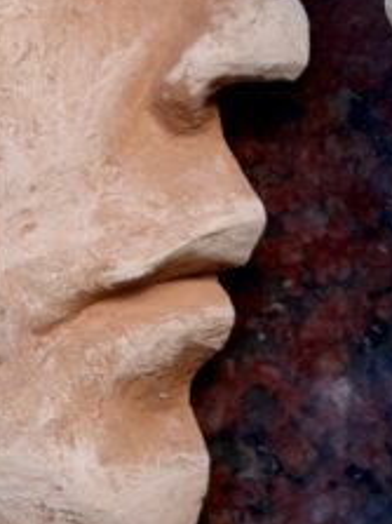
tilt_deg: +4.8
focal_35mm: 239
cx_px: 404
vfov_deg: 8.3
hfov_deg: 6.2
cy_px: 61
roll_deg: -2.5
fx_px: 3612
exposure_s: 1/384
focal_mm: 5.96
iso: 32
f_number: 1.6
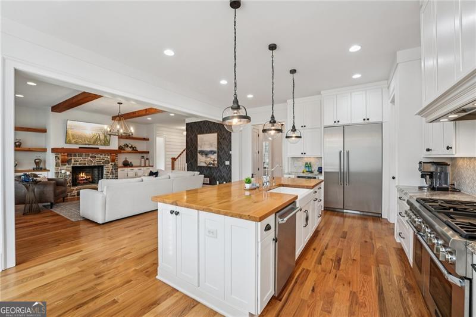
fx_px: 185
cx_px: 238
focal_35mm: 14
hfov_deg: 104.3
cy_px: 158
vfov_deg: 81.1
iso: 320
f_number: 8
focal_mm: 14
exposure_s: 1/20
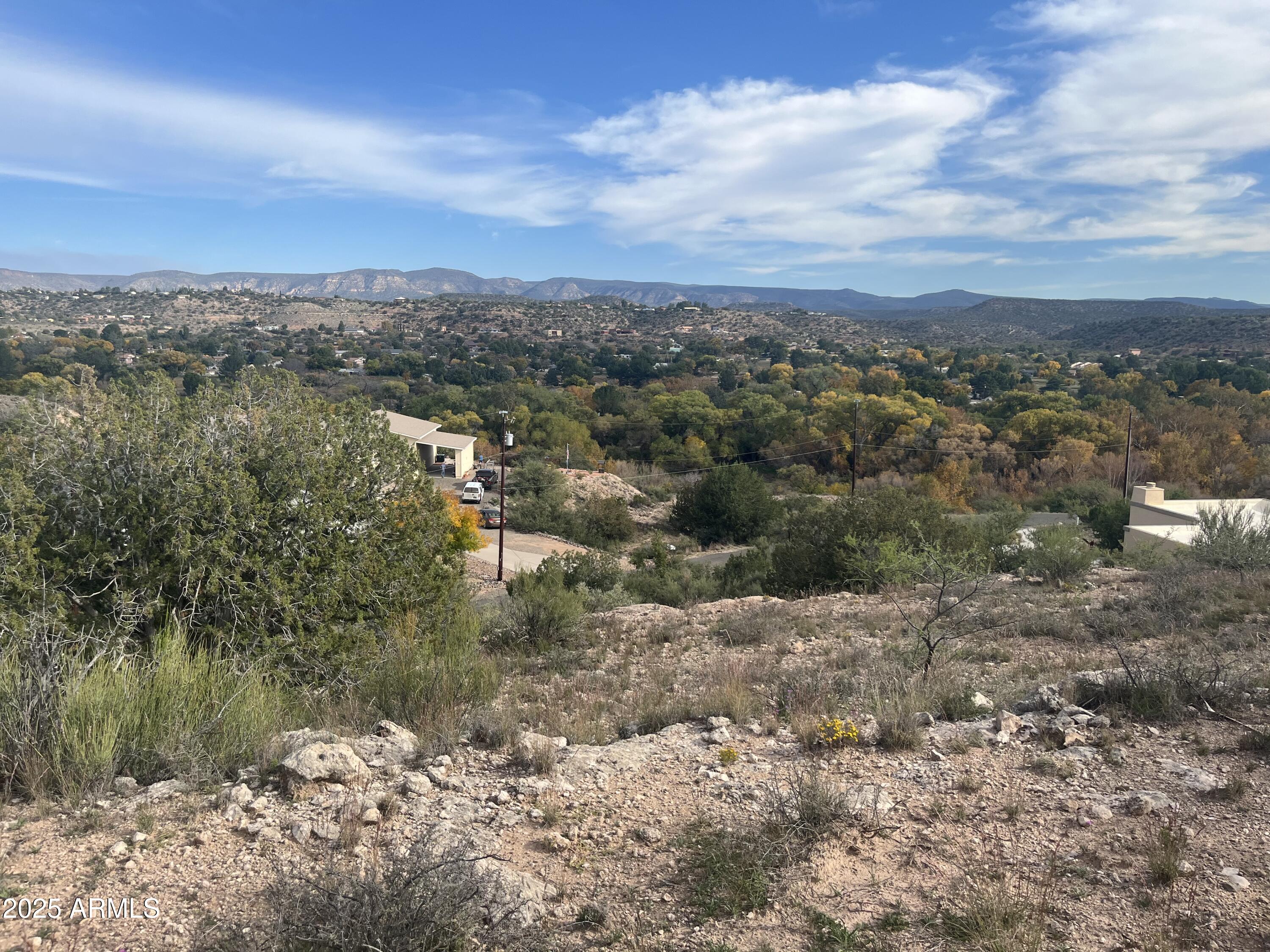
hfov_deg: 67.3
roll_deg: -1.5
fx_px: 954
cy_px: 476
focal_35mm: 26
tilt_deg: -8.2
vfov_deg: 53.1
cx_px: 635
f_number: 1.6
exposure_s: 1/2688
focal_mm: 5.1
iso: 50
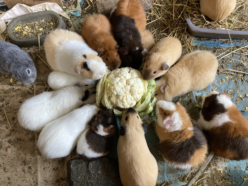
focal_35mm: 28
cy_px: 93
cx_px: 124
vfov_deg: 49.7
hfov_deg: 63.4
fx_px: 201
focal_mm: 3.99
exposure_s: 1/60
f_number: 1.8
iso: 160
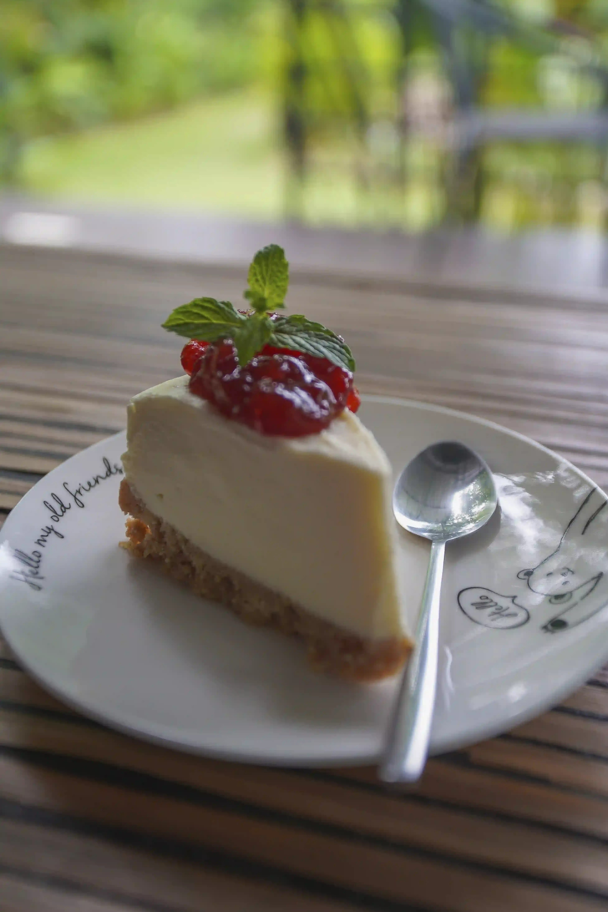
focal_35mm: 41
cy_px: 447
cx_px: 311
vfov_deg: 47.4
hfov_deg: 32.6
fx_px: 1039
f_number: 4
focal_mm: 40
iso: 100
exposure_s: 1/80
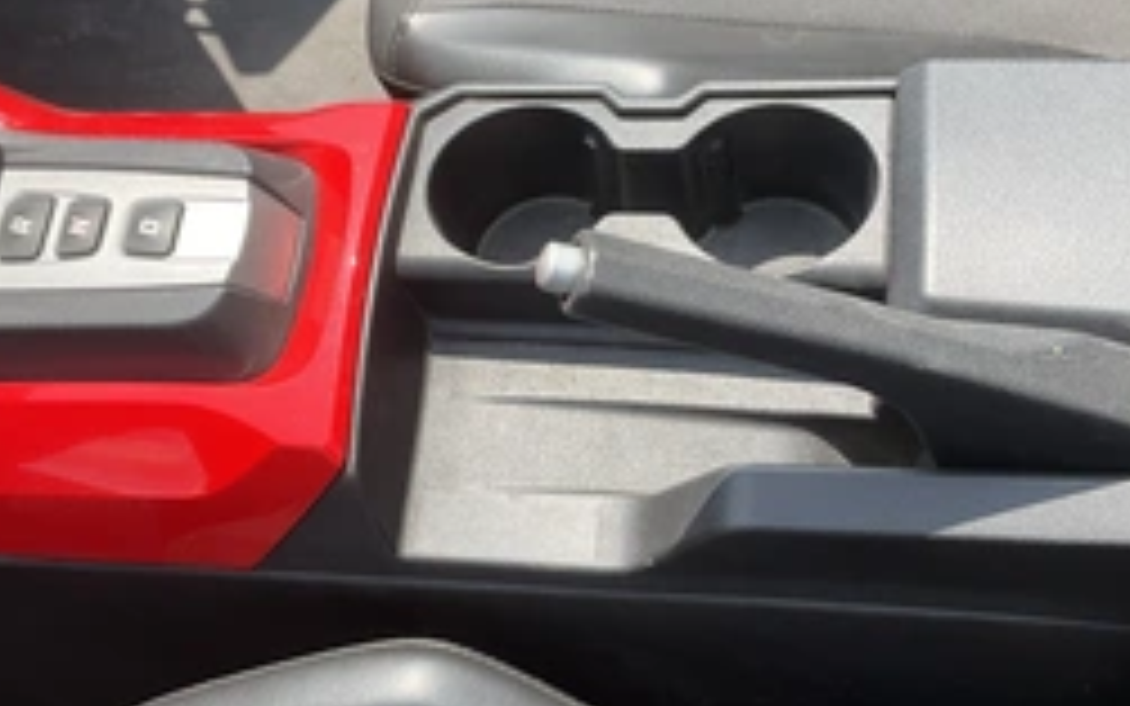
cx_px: 504
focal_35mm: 49
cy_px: 346
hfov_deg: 41.0
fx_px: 1509
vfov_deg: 26.4
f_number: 1.8
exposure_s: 1/574
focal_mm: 3
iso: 25
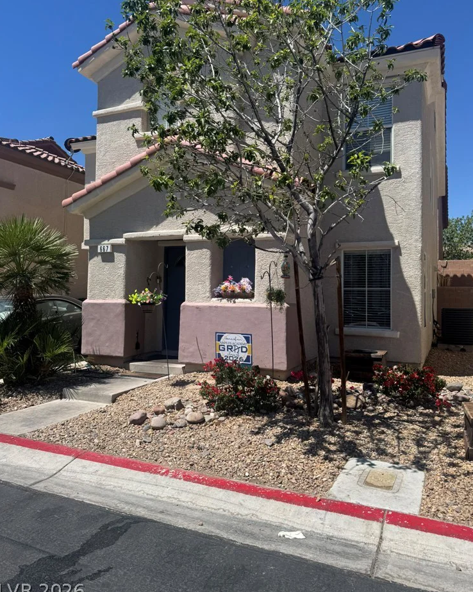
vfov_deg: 66.0
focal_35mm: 26
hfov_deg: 54.9
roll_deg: -0.9
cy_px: 277
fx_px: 455
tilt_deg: +2.4
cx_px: 238
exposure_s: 1/4950
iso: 80
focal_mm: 6.76
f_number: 1.78
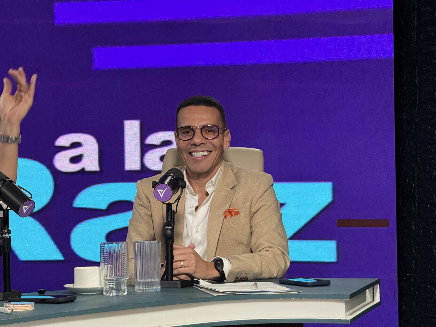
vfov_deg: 12.3
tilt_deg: +0.4
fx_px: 1511
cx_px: 218
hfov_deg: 16.4
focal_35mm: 120
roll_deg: +1.2
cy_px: 164
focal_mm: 15.66
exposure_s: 1/60
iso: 250
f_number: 2.8
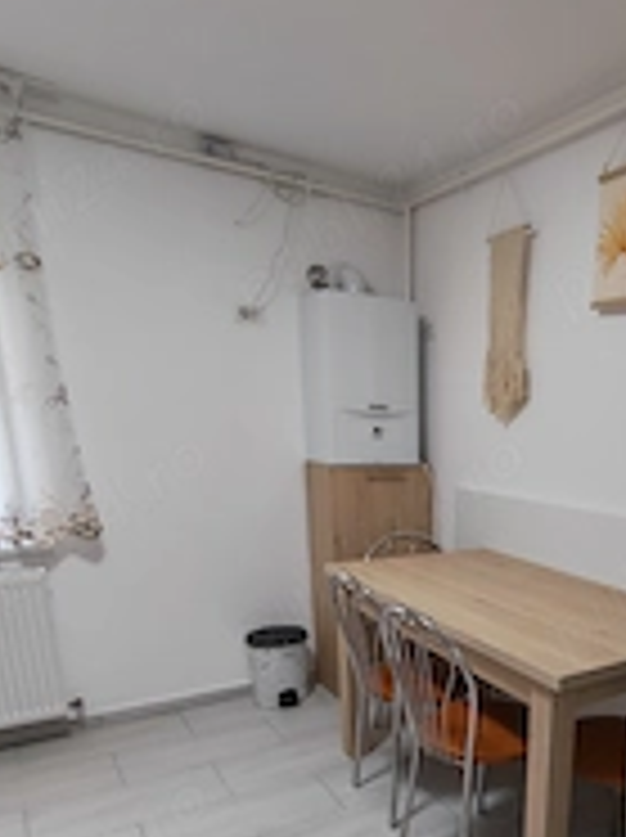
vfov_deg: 60.3
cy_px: 621
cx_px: 536
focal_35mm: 28
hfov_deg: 46.0
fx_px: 677
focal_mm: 1.82
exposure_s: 1/50
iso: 200
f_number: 2
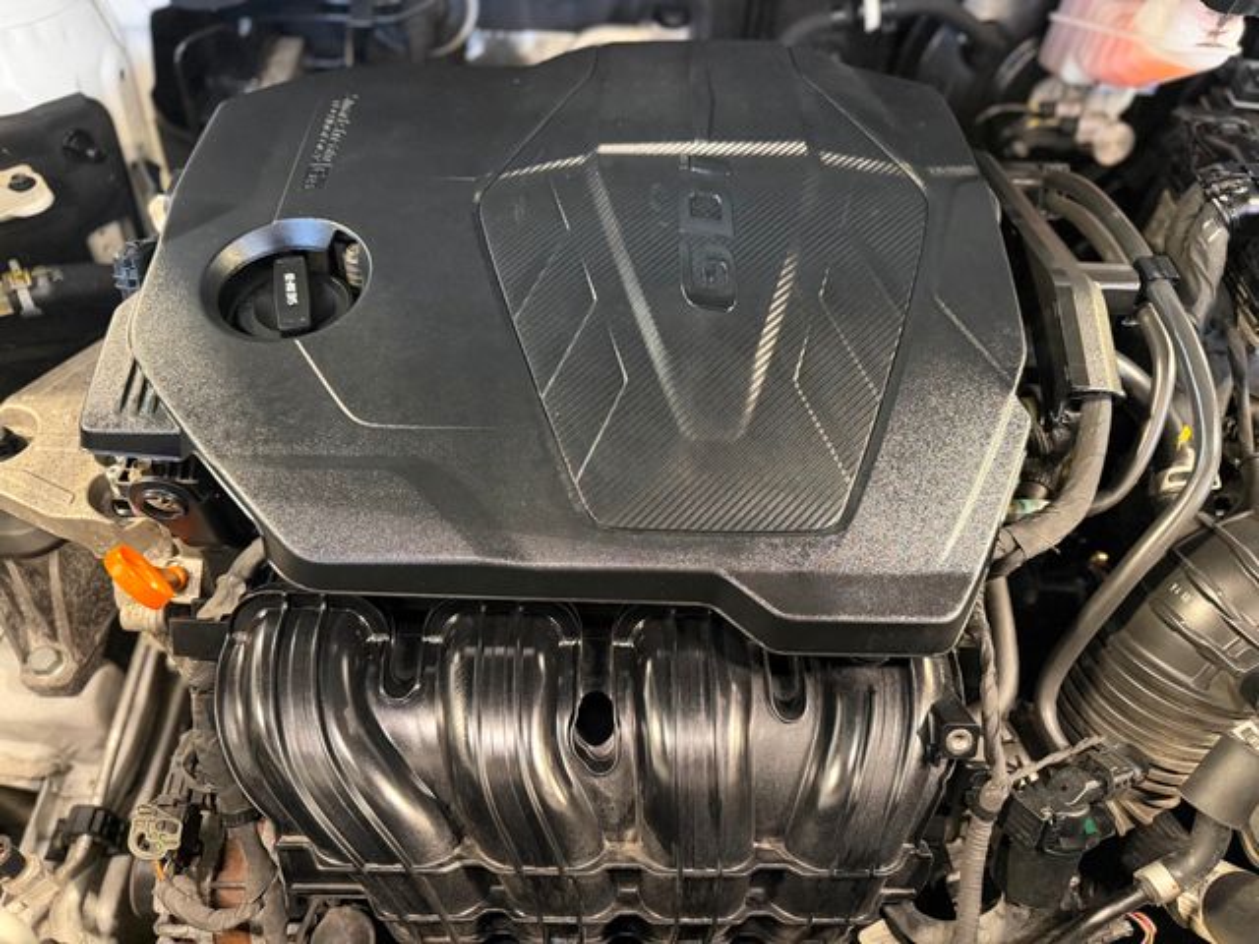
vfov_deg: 56.8
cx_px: 630
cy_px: 472
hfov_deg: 71.6
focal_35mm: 24
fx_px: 873
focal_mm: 6.76
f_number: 1.78
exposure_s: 1/40
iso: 1000
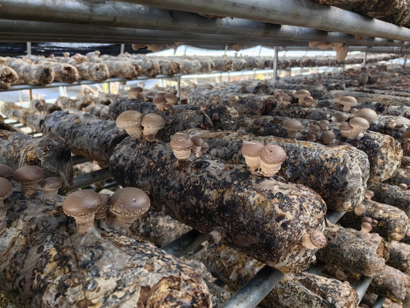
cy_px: 154
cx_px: 205
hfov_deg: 65.3
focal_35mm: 27
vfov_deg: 51.4
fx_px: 320
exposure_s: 1/89.9
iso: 50
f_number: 2
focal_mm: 5.75
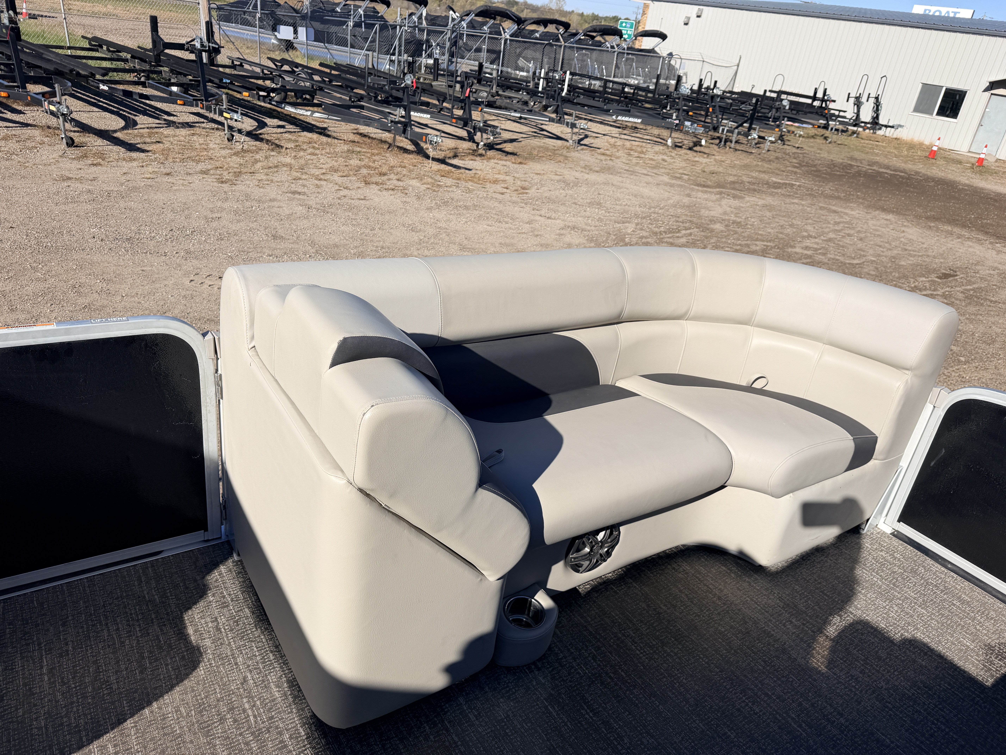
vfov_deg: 56.8
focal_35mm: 24
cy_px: 378
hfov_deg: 71.6
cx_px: 503
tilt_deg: -24.9
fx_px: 697
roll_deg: -7.0
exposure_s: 1/6711
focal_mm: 6.76
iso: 80
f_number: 1.78
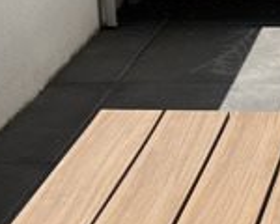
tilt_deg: -12.2
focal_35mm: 135
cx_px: 362
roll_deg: +1.1
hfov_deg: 13.7
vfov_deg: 11.0
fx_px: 1119
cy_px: -119
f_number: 1.6
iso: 50
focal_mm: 5.1
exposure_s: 1/3623
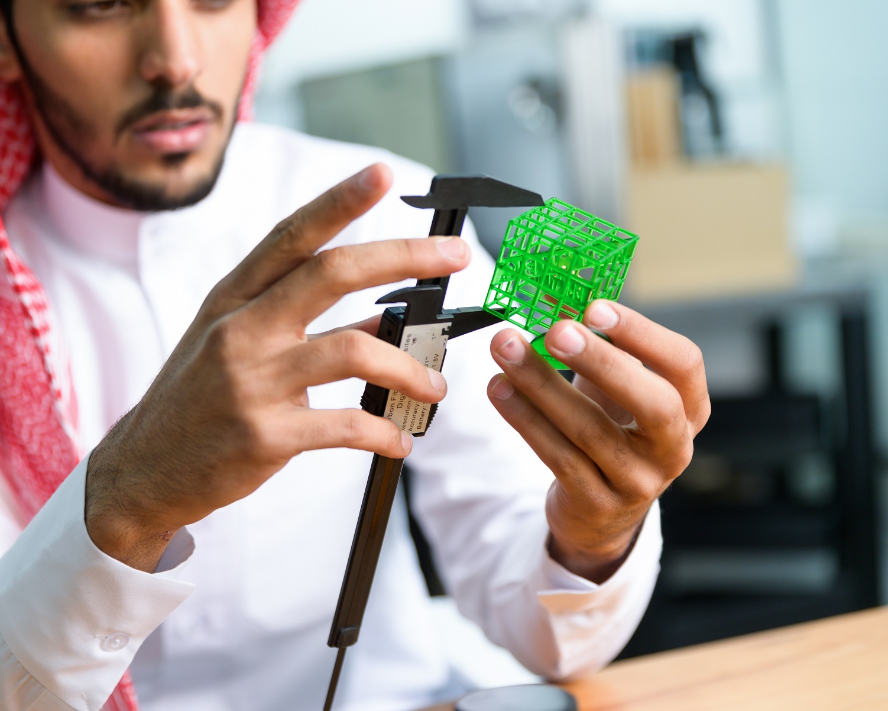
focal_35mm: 68
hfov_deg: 27.8
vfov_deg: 22.5
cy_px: 354
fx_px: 1787
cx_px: 352
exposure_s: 1/200
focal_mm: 60
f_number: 2.8
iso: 400
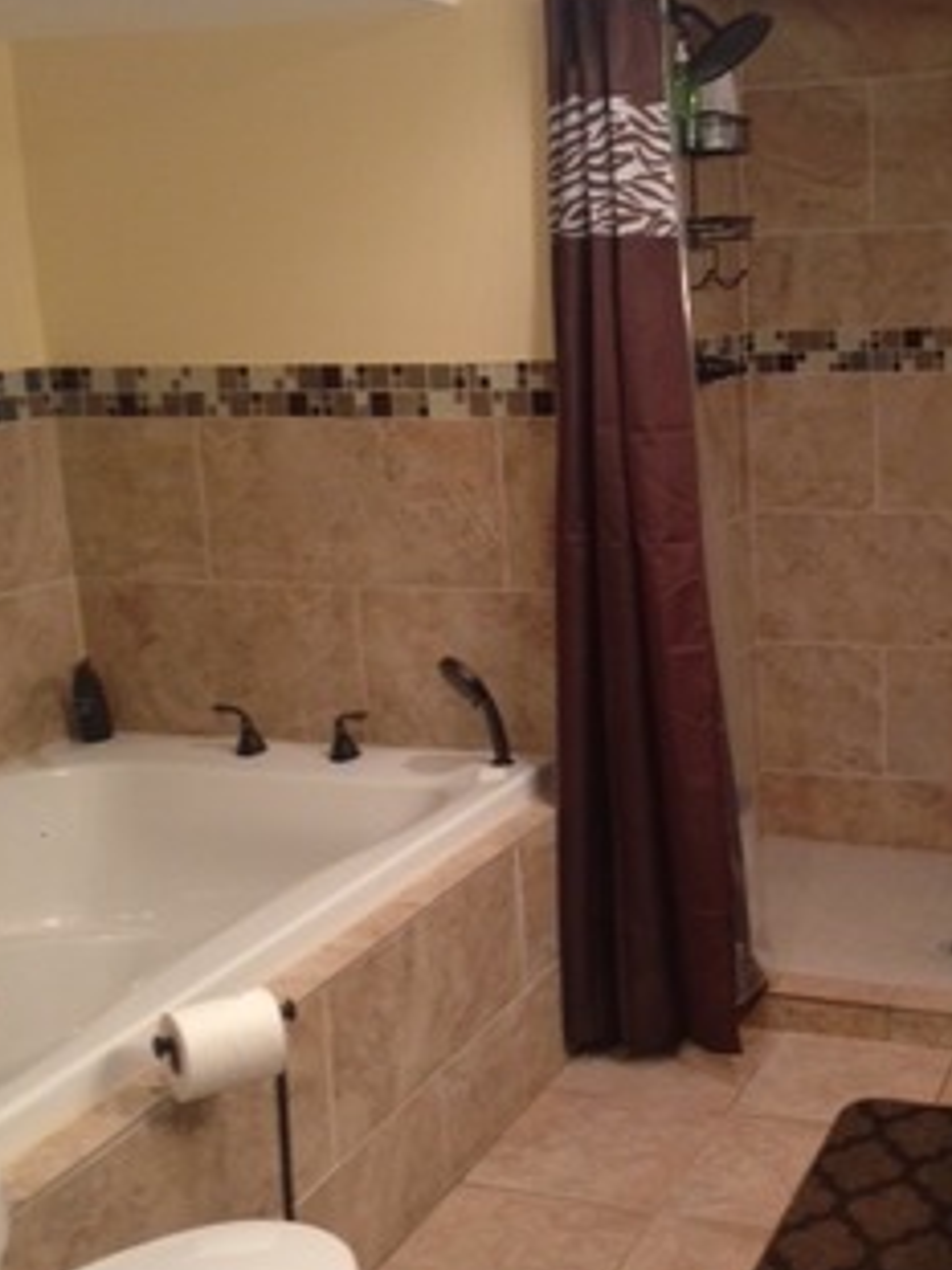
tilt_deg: -7.7
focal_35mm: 51
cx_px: 711
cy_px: 613
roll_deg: +2.8
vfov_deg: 37.5
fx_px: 1871
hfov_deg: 28.1
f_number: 2.4
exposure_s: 1/20
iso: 125
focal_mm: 4.12
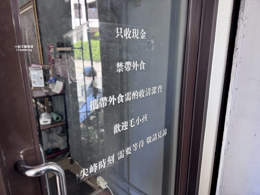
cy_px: 98
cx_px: 130
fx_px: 180
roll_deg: +0.6
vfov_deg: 56.8
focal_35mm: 24
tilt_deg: -14.3
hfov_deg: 71.6
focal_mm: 6.76
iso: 160
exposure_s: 1/121
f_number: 1.78
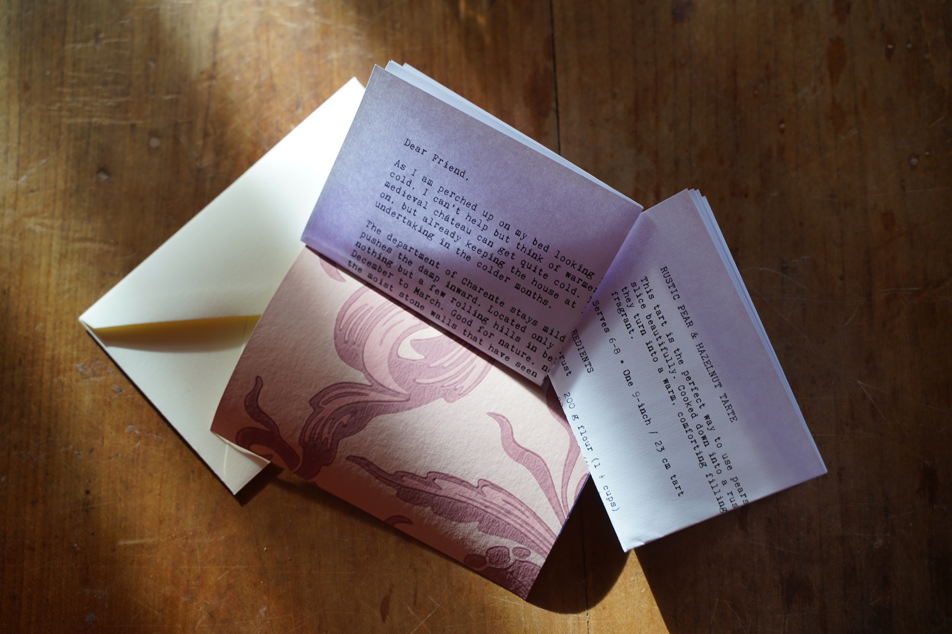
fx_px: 1163
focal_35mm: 44
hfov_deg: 44.5
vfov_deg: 30.5
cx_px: 476
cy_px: 317
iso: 160
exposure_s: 1/60
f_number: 4
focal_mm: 44
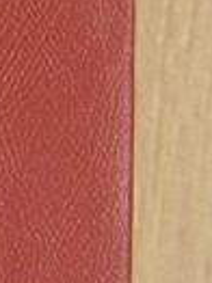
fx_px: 2241
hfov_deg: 5.4
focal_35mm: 274
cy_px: 21
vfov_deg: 7.2
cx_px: -108
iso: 200
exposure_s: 1/14.8
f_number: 3.5
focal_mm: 13.2
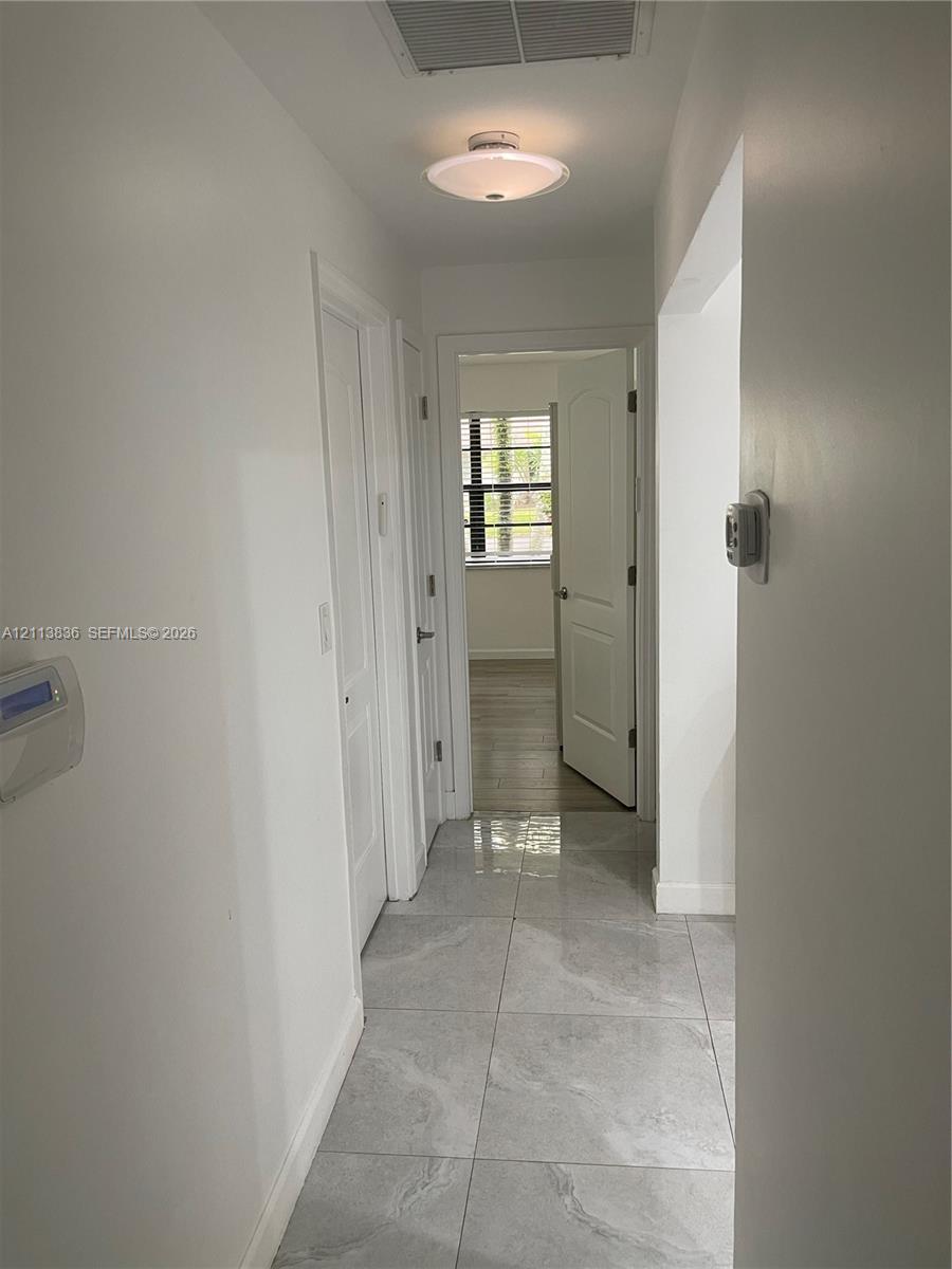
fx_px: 953
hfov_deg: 53.1
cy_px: 634
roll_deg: +2.2
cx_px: 476
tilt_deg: -9.8
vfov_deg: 67.3
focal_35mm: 26
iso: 80
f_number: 1.6
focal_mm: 5.1
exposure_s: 1/60
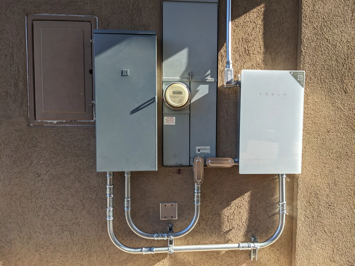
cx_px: 178
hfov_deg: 65.3
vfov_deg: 51.4
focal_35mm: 27
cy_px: 133
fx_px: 277
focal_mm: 4.38
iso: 54
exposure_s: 1/935
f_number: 1.73
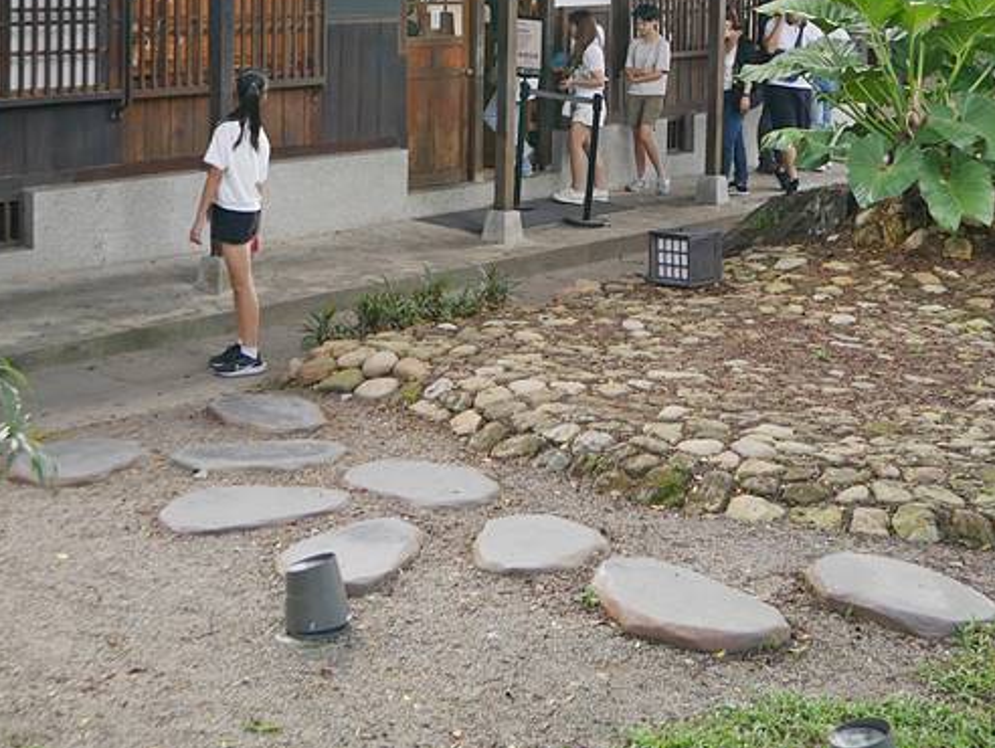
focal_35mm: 65
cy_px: 17
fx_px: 1870
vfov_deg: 21.9
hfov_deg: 29.8
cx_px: 441
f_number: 4
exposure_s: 1/60
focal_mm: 16
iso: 200
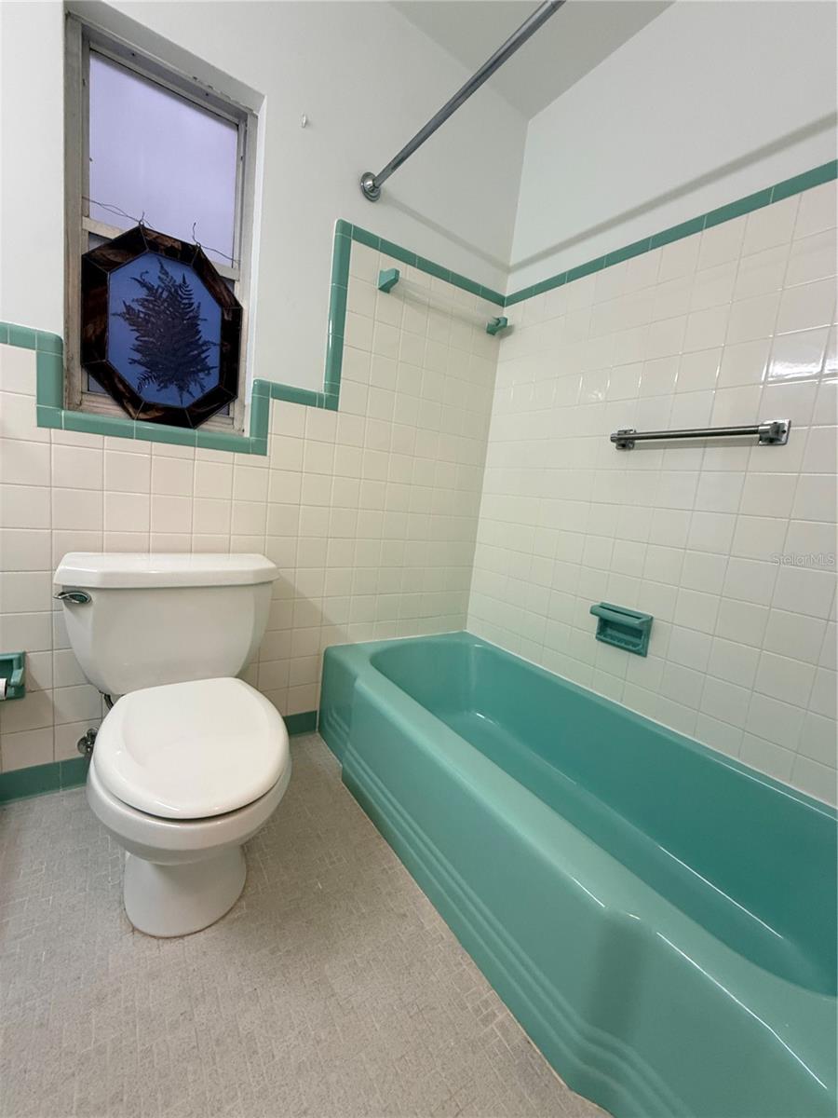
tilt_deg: -6.5
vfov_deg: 102.1
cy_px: 559
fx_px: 452
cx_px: 419
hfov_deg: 85.7
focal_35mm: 14
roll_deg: -6.4
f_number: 2.2
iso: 200
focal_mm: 2.22
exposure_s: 1/60
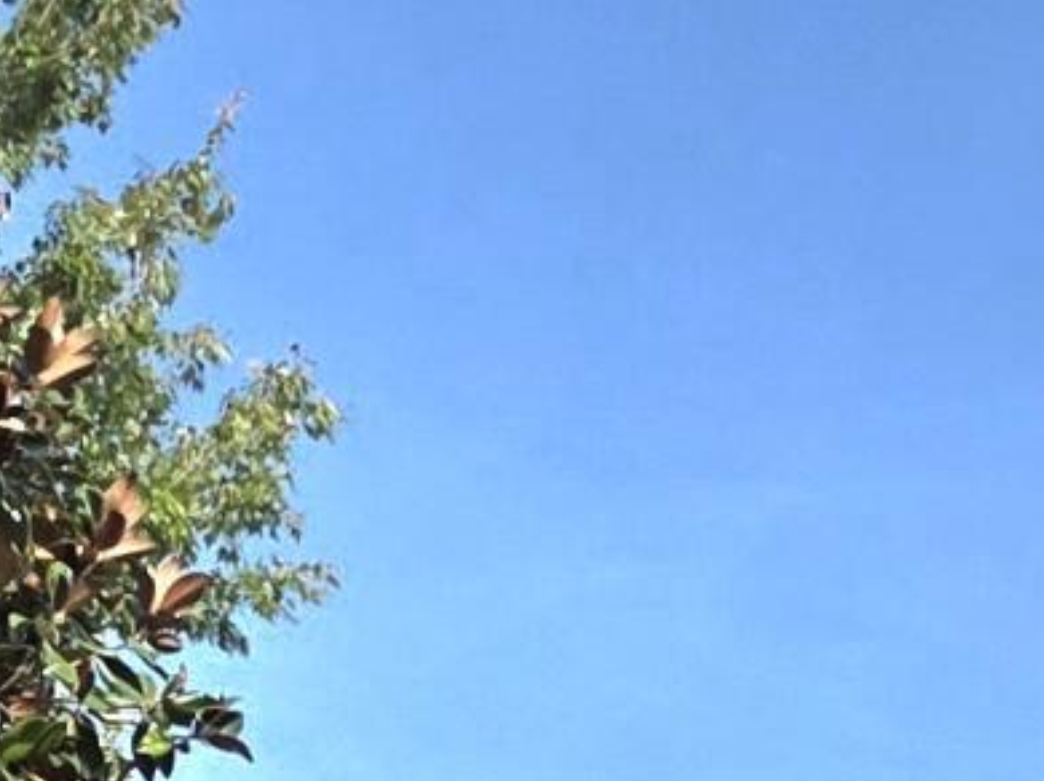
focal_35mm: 177
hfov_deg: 10.4
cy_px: 2239
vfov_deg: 7.5
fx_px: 5335
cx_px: 1986
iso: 80
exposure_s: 1/10000
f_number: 1.7
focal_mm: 6.3
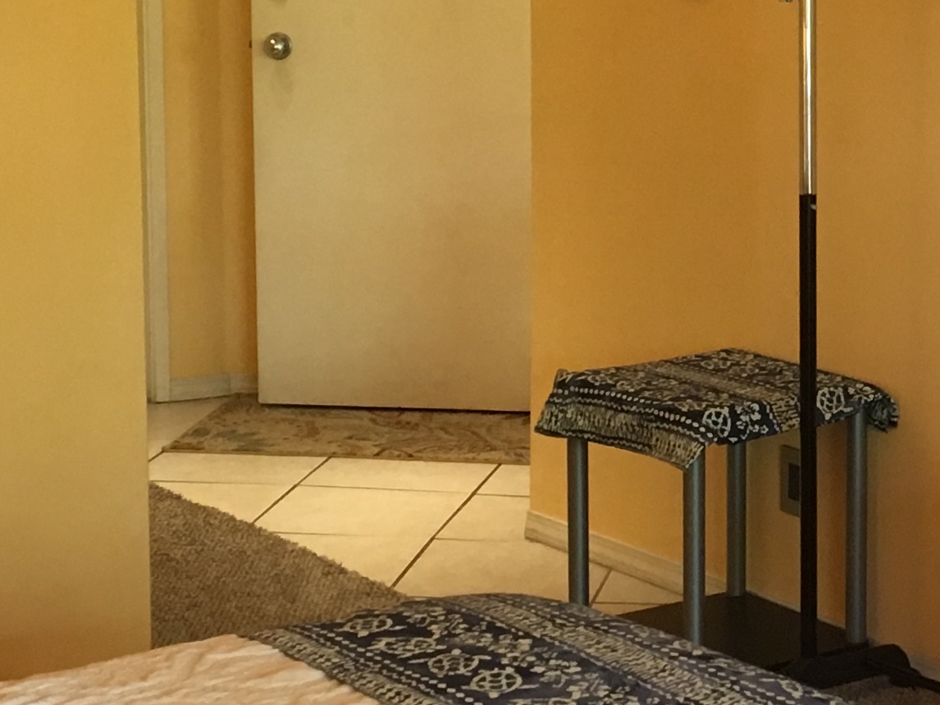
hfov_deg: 19.2
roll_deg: +0.0
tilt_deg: -7.7
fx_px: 2770
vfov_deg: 14.4
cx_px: 626
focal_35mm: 102
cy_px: 129
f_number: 2.2
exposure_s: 1/30
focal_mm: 4.15
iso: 100
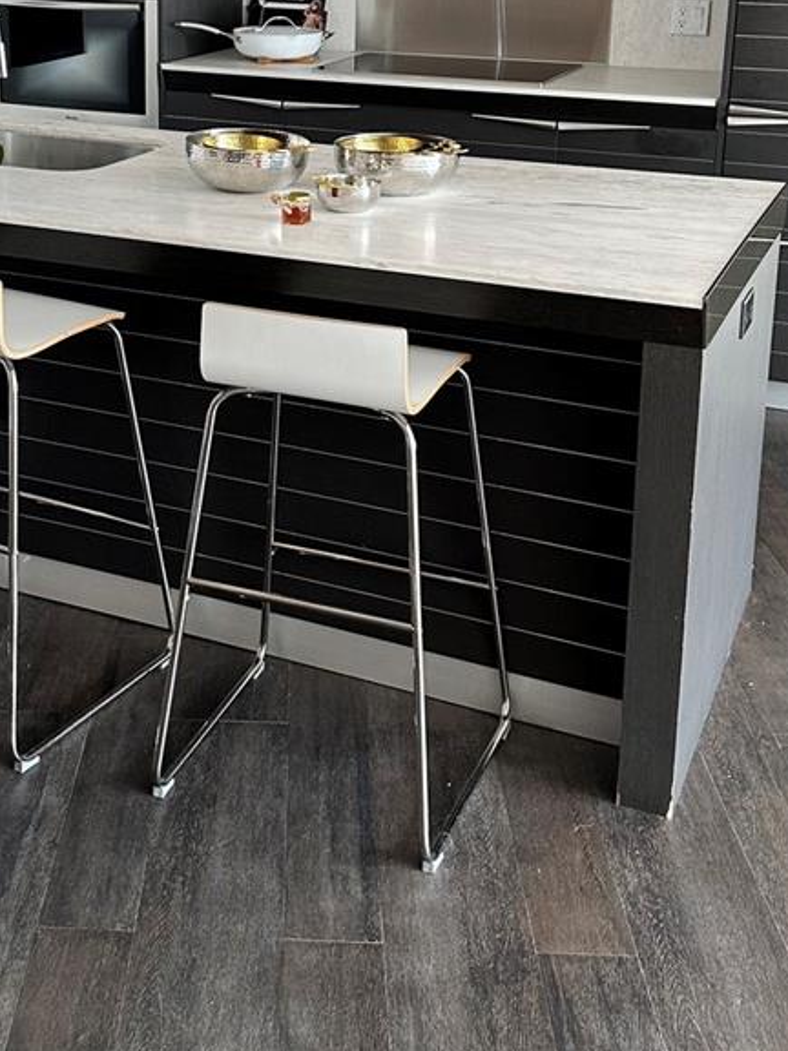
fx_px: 1518
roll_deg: -1.1
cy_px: 241
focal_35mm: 50
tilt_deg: -12.2
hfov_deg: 28.7
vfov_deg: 37.1
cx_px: 206
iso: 160
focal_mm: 6.86
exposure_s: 1/60
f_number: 1.78
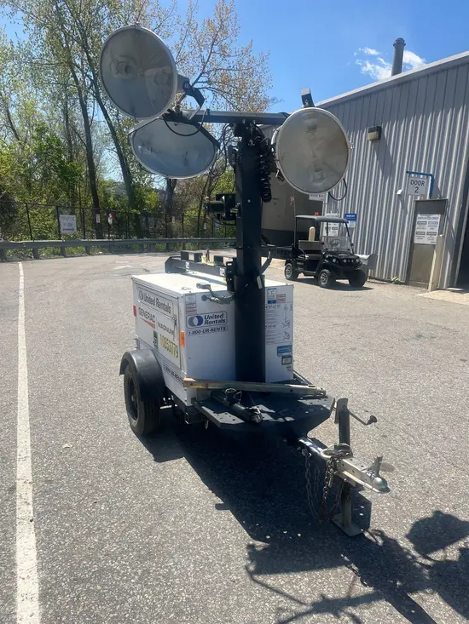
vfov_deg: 67.3
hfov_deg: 53.1
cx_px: 234
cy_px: 312
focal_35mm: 26
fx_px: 470
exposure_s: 1/2632
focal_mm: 5.1
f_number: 1.6
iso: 50
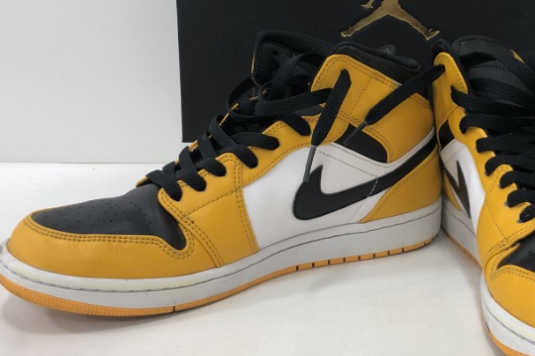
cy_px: 133
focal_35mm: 48
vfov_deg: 27.9
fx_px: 713
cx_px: 331
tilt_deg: -10.6
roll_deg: -0.6
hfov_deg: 40.9
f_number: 1.8
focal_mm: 4
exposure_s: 1/50
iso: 32
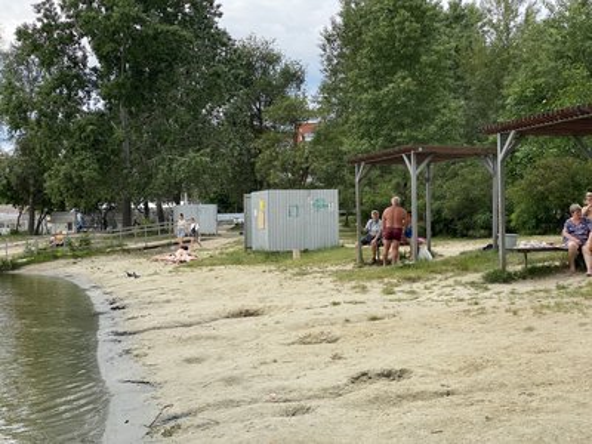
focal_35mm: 52
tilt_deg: -1.7
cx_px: 296
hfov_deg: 36.8
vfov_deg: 28.0
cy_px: 222
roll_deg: +0.4
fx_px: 889
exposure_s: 1/1410
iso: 20
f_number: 2
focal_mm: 6
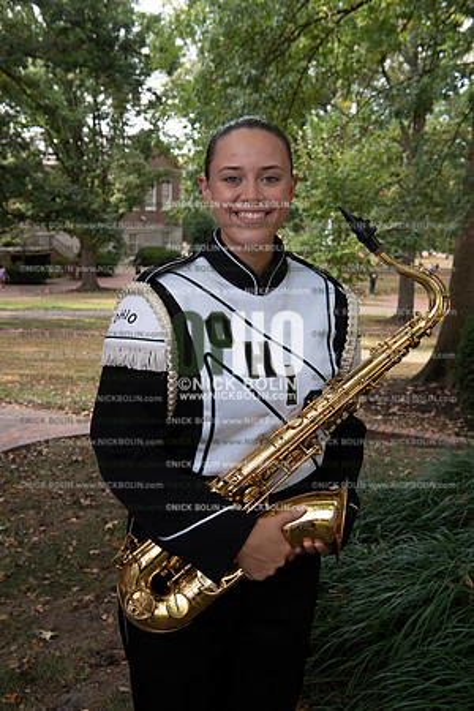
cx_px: 237
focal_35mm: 42
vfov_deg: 46.4
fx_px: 829
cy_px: 356
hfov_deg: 31.9
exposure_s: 1/100
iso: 500
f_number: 8
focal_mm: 42
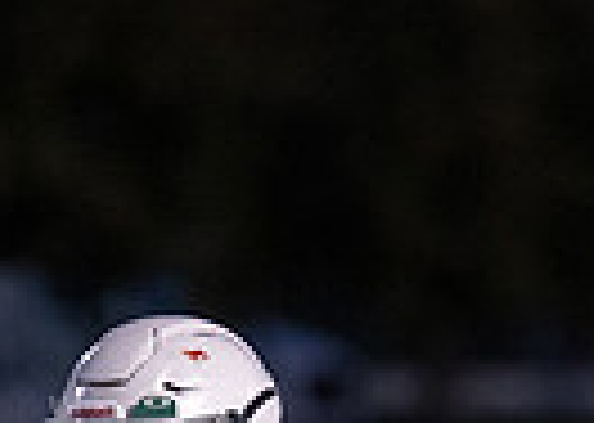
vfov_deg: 1.2
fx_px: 19819
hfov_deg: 1.7
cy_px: 699
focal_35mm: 1176
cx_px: 361
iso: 3200
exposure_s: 1/1000
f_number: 2.8
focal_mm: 200
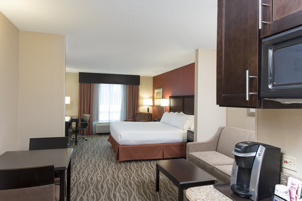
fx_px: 201
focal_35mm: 24
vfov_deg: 53.2
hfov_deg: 73.7
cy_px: 100
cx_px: 151
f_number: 9
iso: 100
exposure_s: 1/1.67
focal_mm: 24
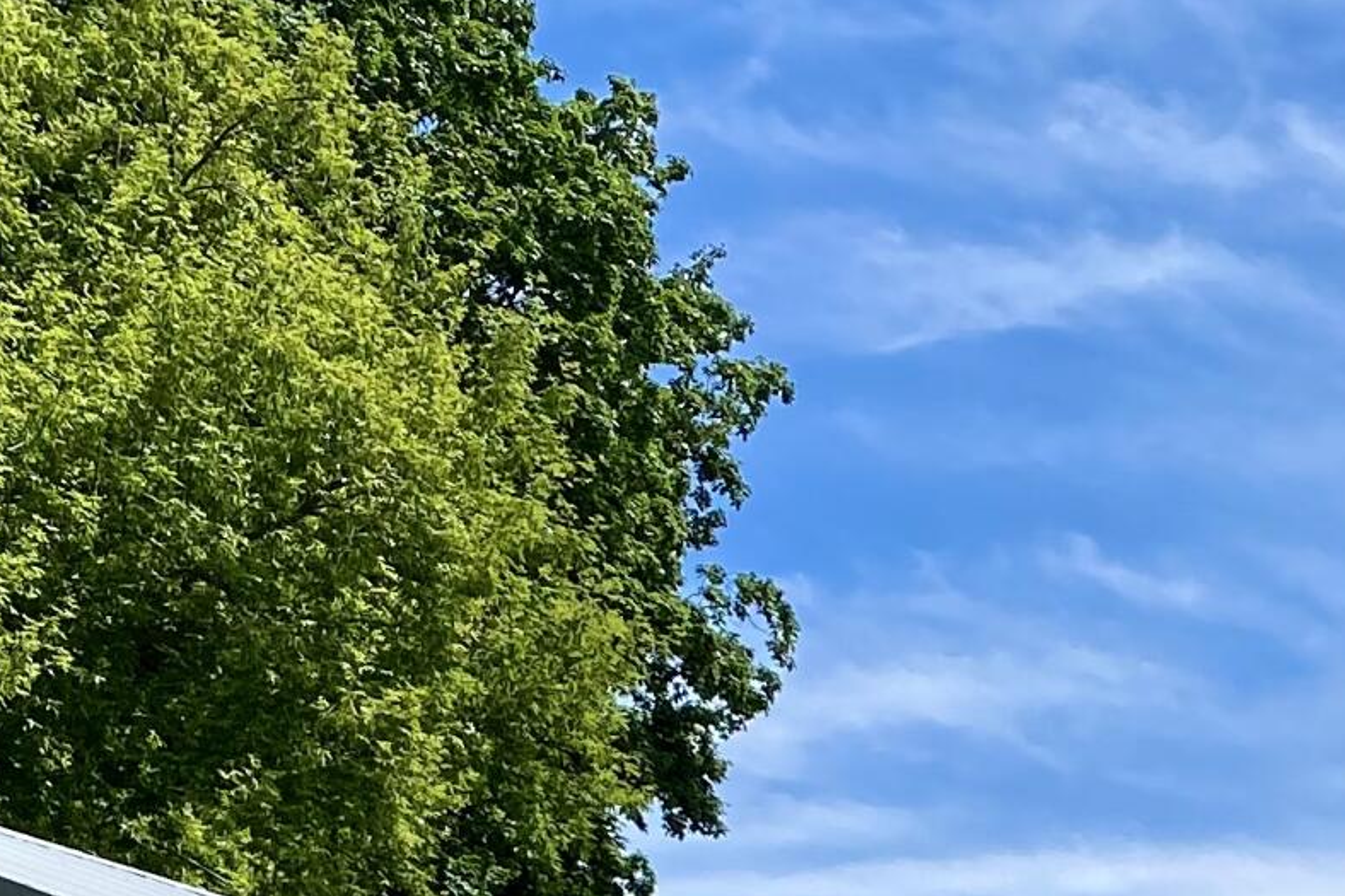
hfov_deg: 17.9
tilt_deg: -0.4
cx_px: 1963
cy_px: 1698
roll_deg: -1.1
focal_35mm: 103
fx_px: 3847
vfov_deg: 12.0
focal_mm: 4.25
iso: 32
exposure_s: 1/2066
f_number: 1.8
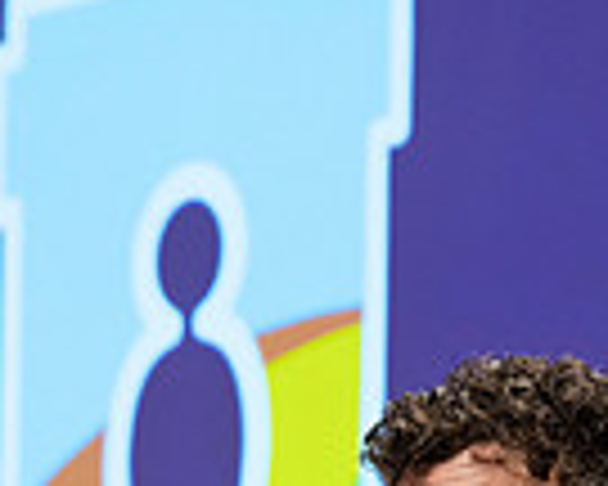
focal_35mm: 563
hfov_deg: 3.4
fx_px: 10131
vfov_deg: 2.7
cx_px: 120
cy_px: 968
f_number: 4
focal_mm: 120
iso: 800
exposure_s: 1/80
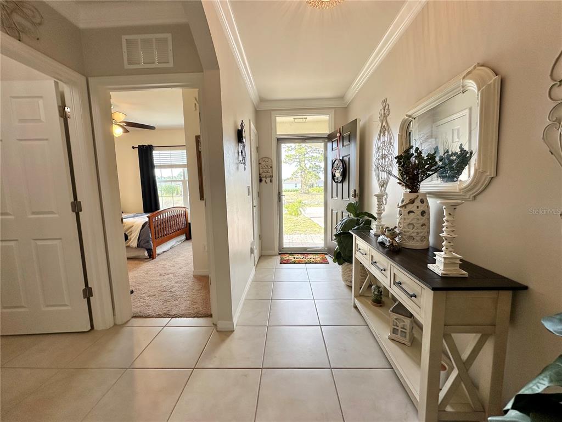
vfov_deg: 85.7
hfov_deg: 102.1
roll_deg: +1.3
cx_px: 281
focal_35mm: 14
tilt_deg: -5.8
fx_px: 227
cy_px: 211
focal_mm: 2.22
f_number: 2.2
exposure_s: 1/122
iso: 40
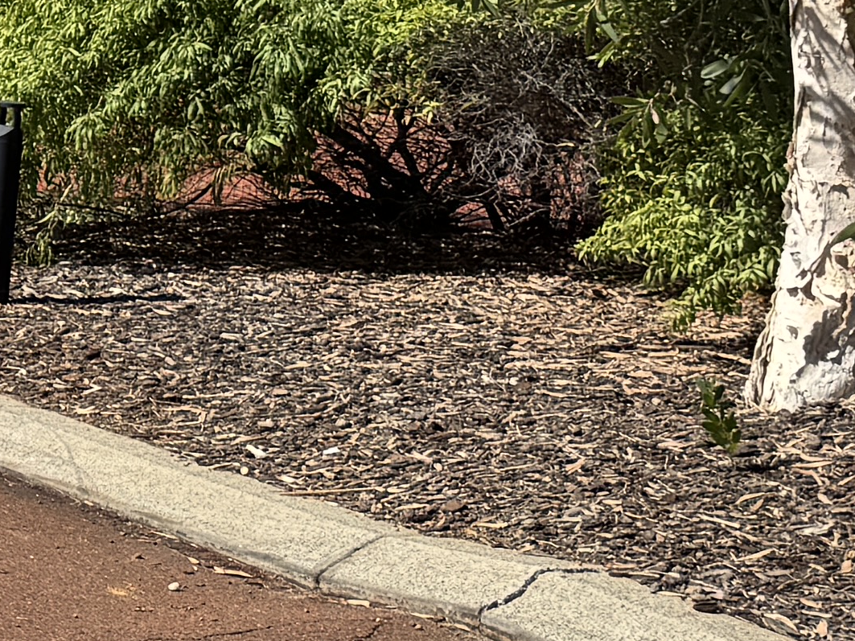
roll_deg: +0.5
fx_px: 3186
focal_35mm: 129
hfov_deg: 12.7
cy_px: 172
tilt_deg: -7.1
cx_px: -1014
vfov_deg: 11.5
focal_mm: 6.76
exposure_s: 1/3802
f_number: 1.78
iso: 80
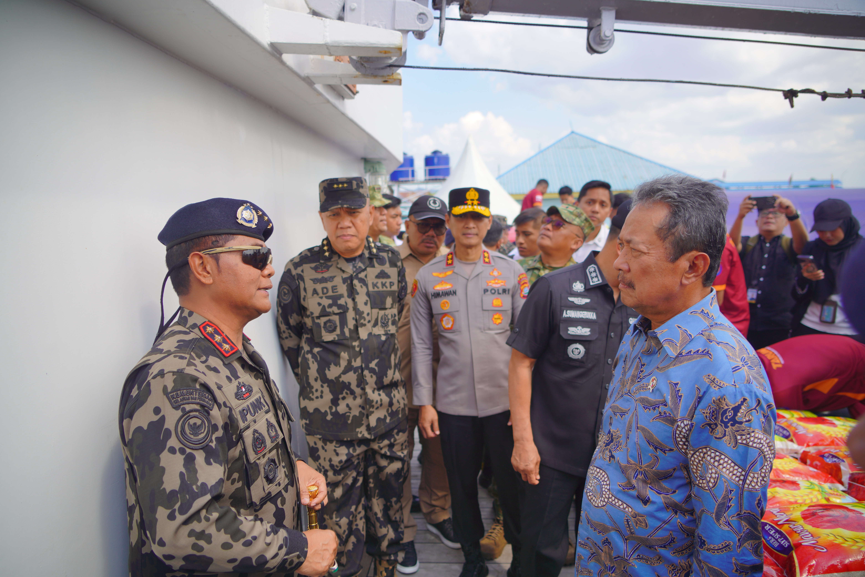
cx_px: 432
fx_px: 577
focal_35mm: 24
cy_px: 288
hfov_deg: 73.7
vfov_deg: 53.1
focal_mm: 24
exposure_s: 1/400
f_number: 3.5
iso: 100
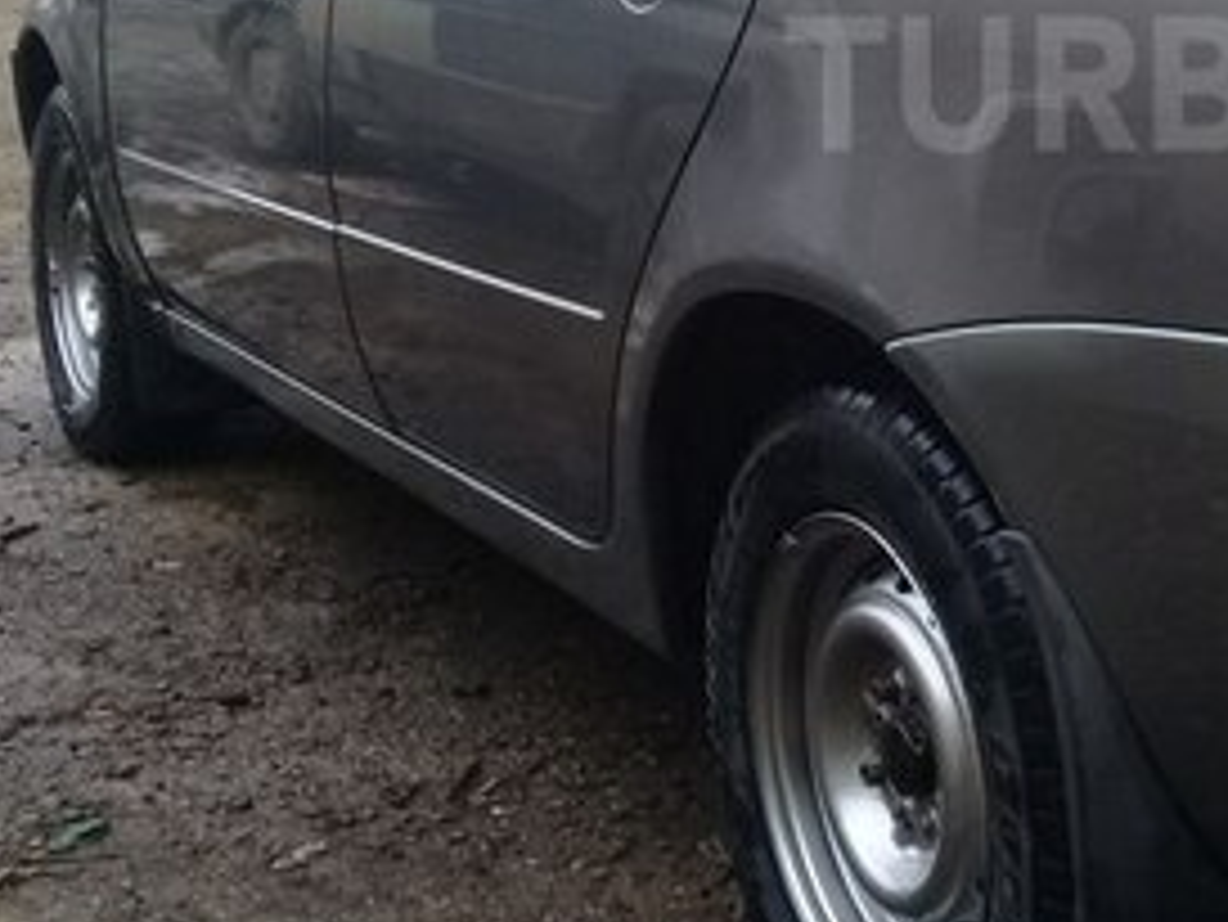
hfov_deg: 24.7
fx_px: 2662
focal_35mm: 75
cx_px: 1246
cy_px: 83
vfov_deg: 19.3
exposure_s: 1/33
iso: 64
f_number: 2.2
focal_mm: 3.3
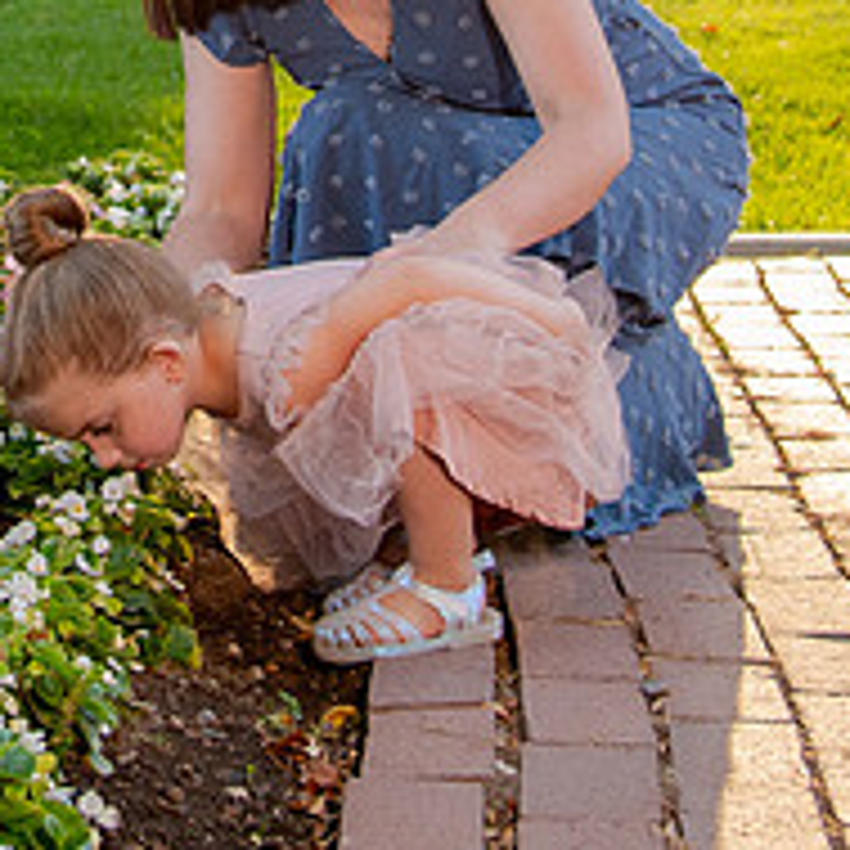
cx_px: -163
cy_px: -318
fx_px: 3612
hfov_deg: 13.1
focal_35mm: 130
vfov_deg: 12.9
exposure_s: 1/400
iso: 640
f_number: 4
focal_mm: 30
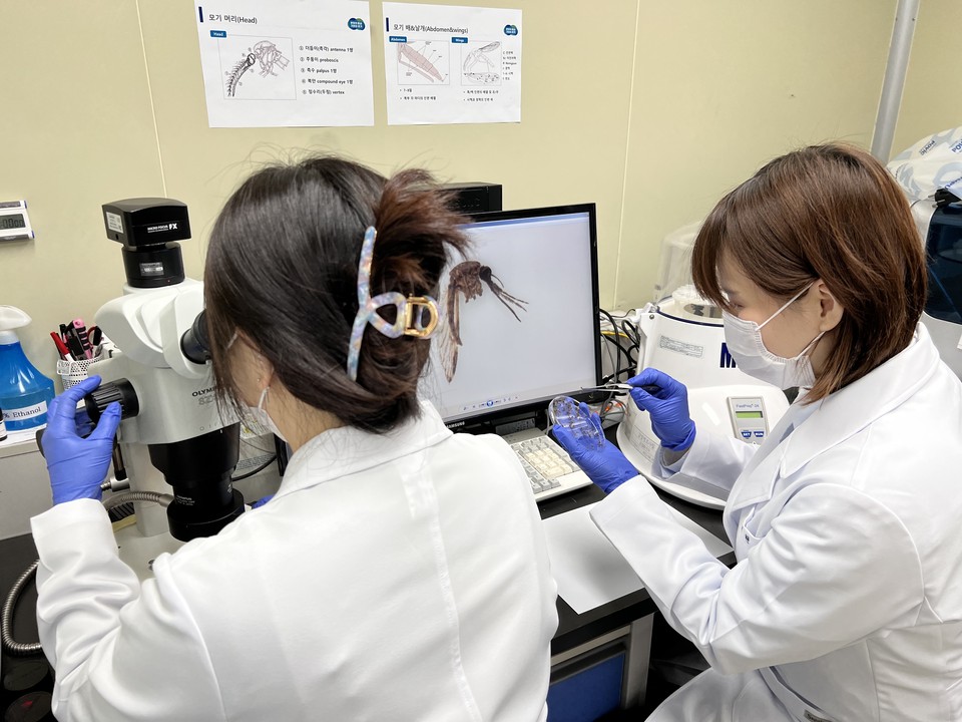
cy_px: 361
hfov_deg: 67.3
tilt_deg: -20.2
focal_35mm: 26
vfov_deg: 53.1
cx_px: 481
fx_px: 723
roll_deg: -0.4
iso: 50
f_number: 1.5
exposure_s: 1/120
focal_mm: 5.7
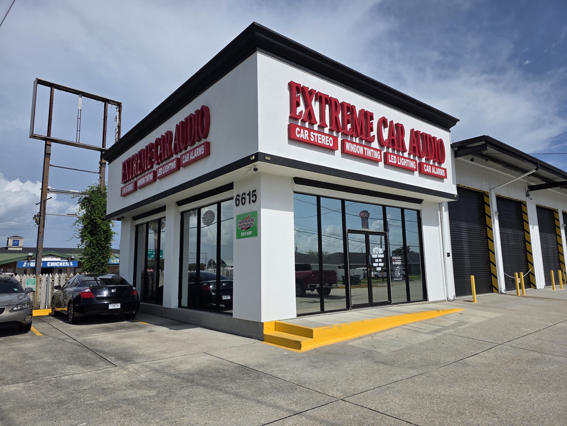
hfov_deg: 73.9
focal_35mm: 23
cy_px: 213
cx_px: 284
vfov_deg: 58.9
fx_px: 377
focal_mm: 6.3
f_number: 1.7
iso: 50
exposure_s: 1/7944
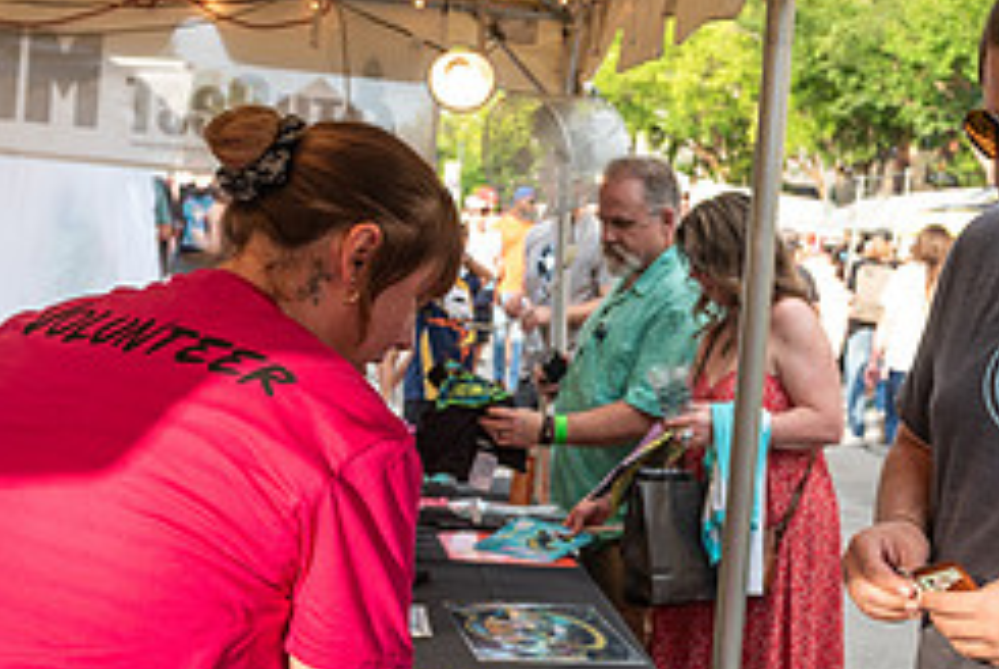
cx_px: 782
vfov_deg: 21.0
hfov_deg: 30.3
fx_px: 1806
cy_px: 397
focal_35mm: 65
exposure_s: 1/250
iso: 250
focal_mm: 24
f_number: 4.5
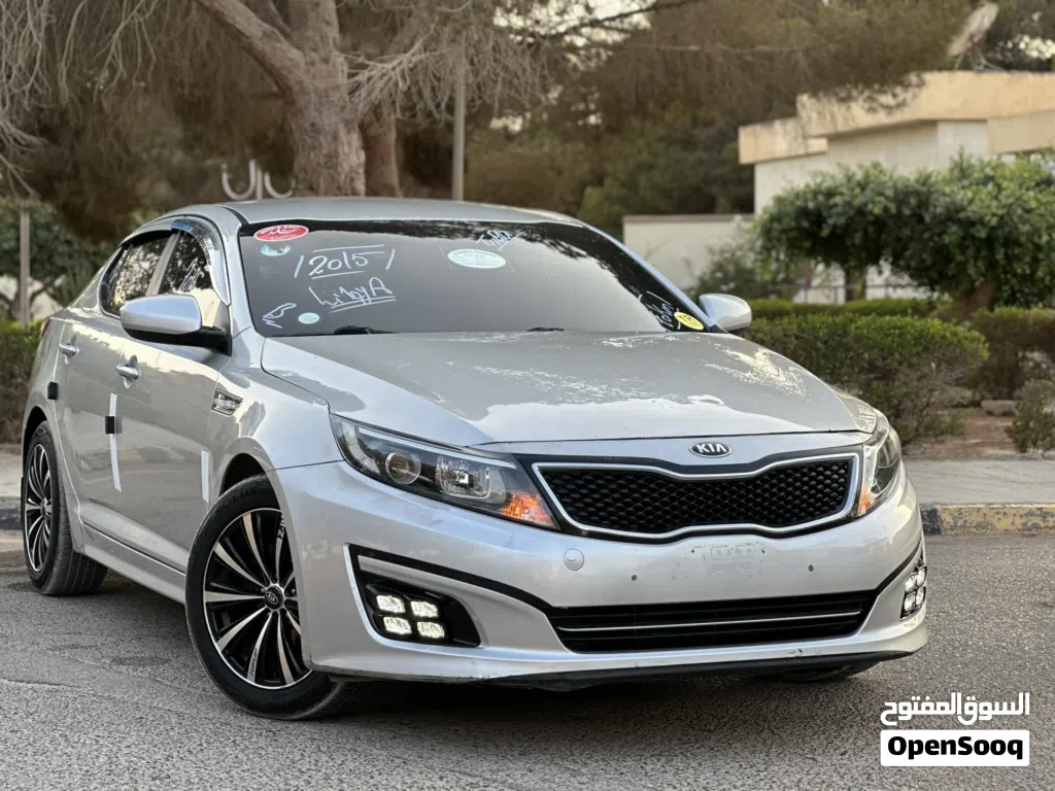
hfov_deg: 25.3
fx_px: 2347
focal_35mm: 77
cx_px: 528
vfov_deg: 19.1
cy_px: 396
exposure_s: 1/121
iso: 50
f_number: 2.8
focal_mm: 9
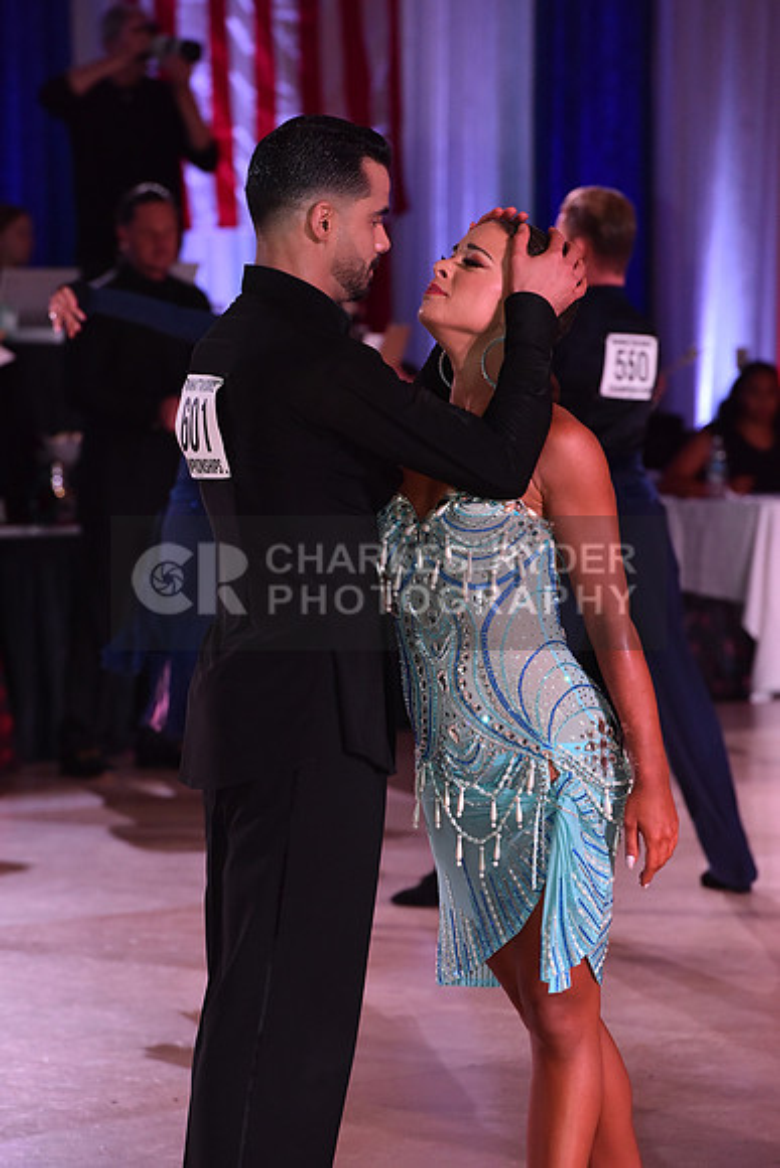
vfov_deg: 10.3
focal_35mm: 200
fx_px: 6496
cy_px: 584
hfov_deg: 6.9
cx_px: 390
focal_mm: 200
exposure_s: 1/320
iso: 2500
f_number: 7.1
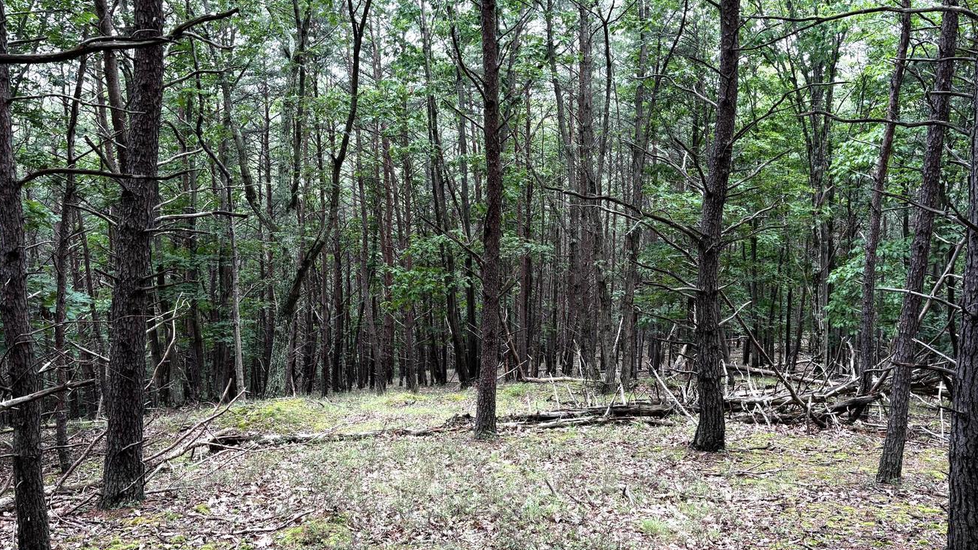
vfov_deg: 37.8
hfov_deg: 62.6
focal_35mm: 31
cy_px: 268
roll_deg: +1.7
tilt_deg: -6.5
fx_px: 804
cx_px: 503
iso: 125
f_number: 1.6
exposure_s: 1/60
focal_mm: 5.96
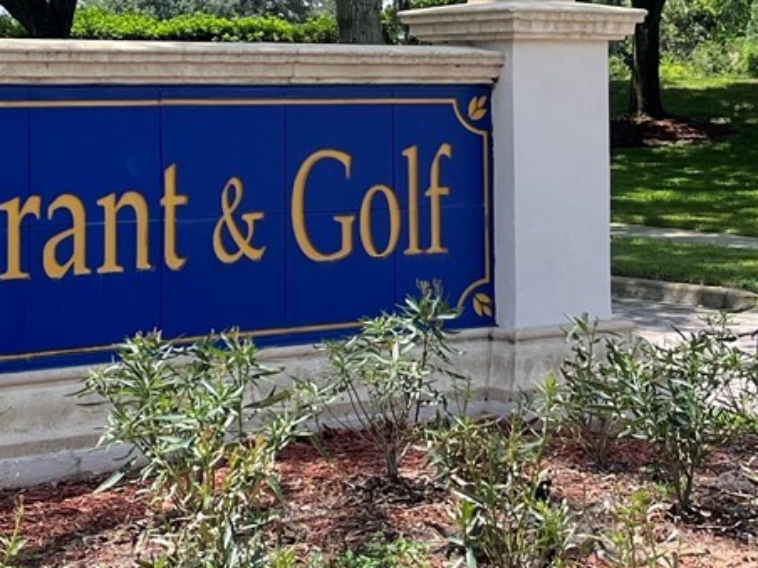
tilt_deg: +1.3
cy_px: 62
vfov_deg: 15.9
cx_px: 381
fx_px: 2015
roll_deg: +0.2
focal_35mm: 92
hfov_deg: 21.3
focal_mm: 5.1
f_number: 1.6
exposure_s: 1/1212
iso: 50
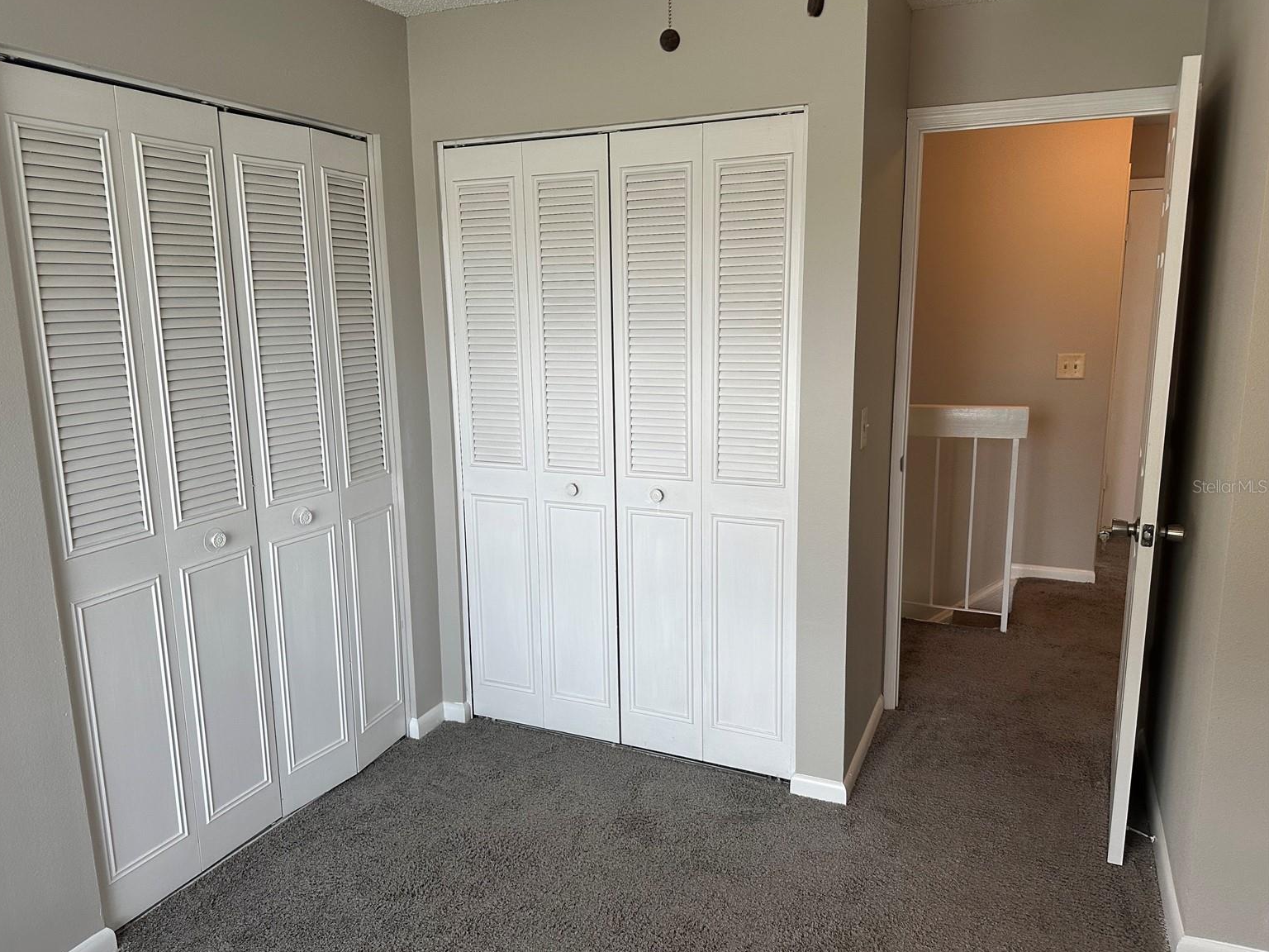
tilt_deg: -10.5
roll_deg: +1.0
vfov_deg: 54.9
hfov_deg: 69.4
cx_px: 610
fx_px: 916
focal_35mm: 25
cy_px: 486
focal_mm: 6.86
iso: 160
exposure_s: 1/120
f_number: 1.78
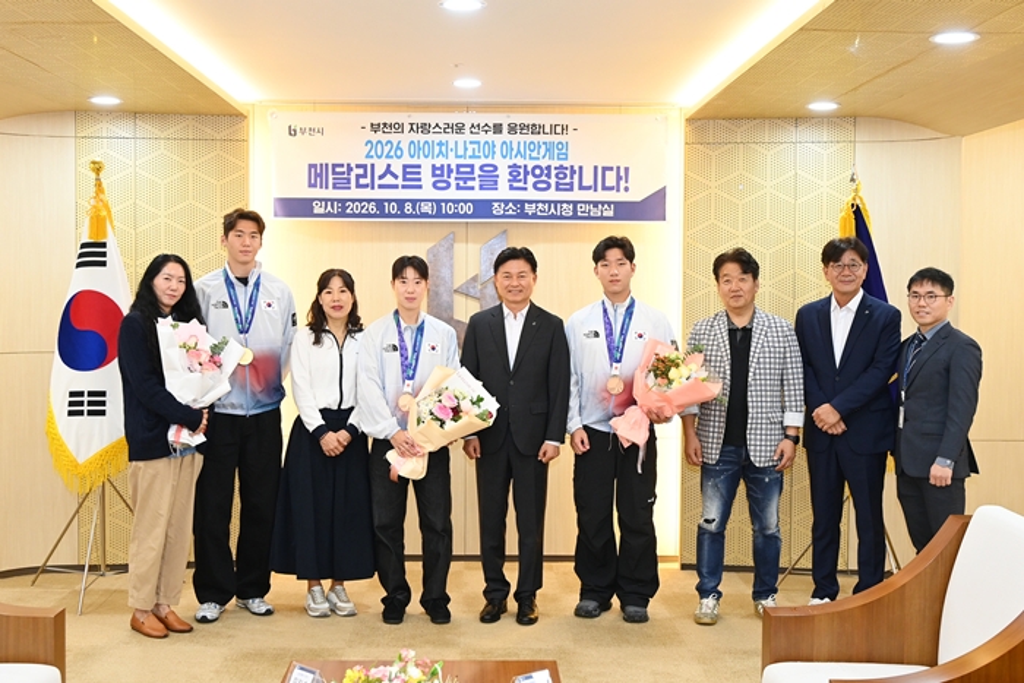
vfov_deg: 33.4
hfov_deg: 48.4
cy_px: 342
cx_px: 512
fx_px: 1138
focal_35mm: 40
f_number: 6.3
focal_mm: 40
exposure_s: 1/125
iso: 2500
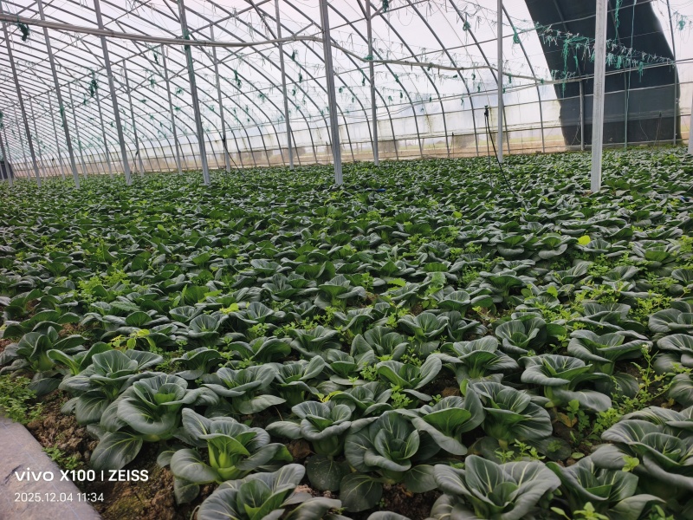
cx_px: 346
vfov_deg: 58.9
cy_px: 260
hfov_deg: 73.9
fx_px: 460
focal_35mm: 23
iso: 72
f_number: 1.57
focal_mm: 5.6
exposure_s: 1/1541
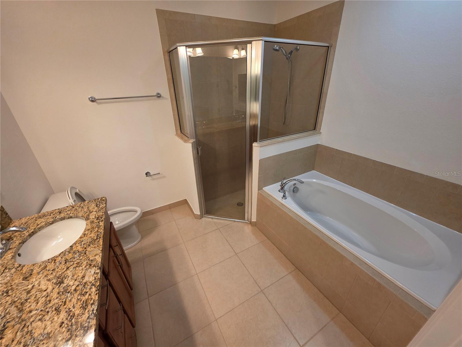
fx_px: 174
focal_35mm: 13
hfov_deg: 106.2
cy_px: 174
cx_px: 231
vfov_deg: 89.9
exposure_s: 1/60
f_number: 1.9
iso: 200
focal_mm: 2.2
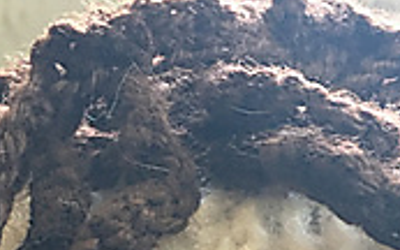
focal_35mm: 114
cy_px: 389
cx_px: 266
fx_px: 1242
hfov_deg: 18.2
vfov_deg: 11.0
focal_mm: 4.15
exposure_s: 1/30
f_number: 2.2
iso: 125
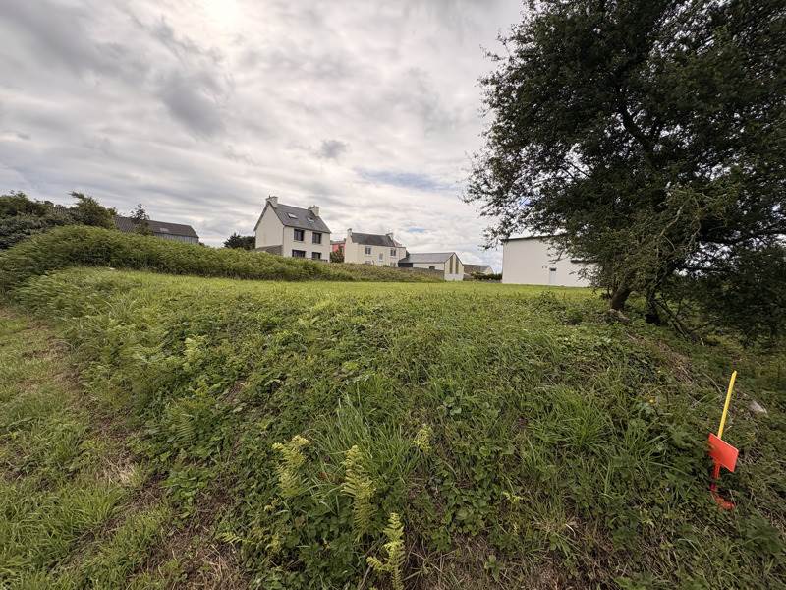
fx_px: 318
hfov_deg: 102.1
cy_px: 295
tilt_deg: -1.2
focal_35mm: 14
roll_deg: -1.5
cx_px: 393
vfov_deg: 85.7
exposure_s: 1/3106
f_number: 2.2
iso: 50
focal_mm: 2.22
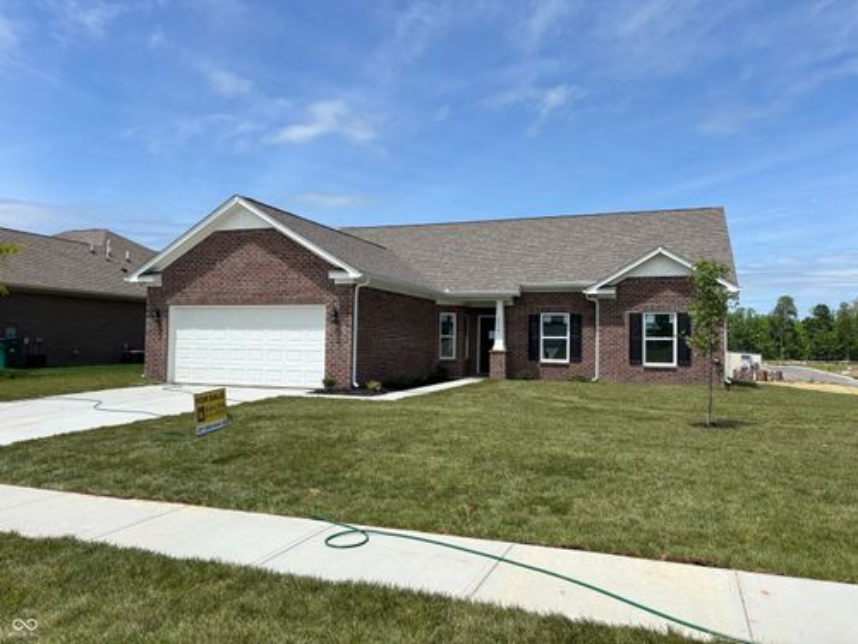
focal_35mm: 26
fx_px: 644
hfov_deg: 67.3
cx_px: 429
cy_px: 322
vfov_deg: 53.1
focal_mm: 5.96
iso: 50
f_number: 1.6
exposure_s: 1/4082
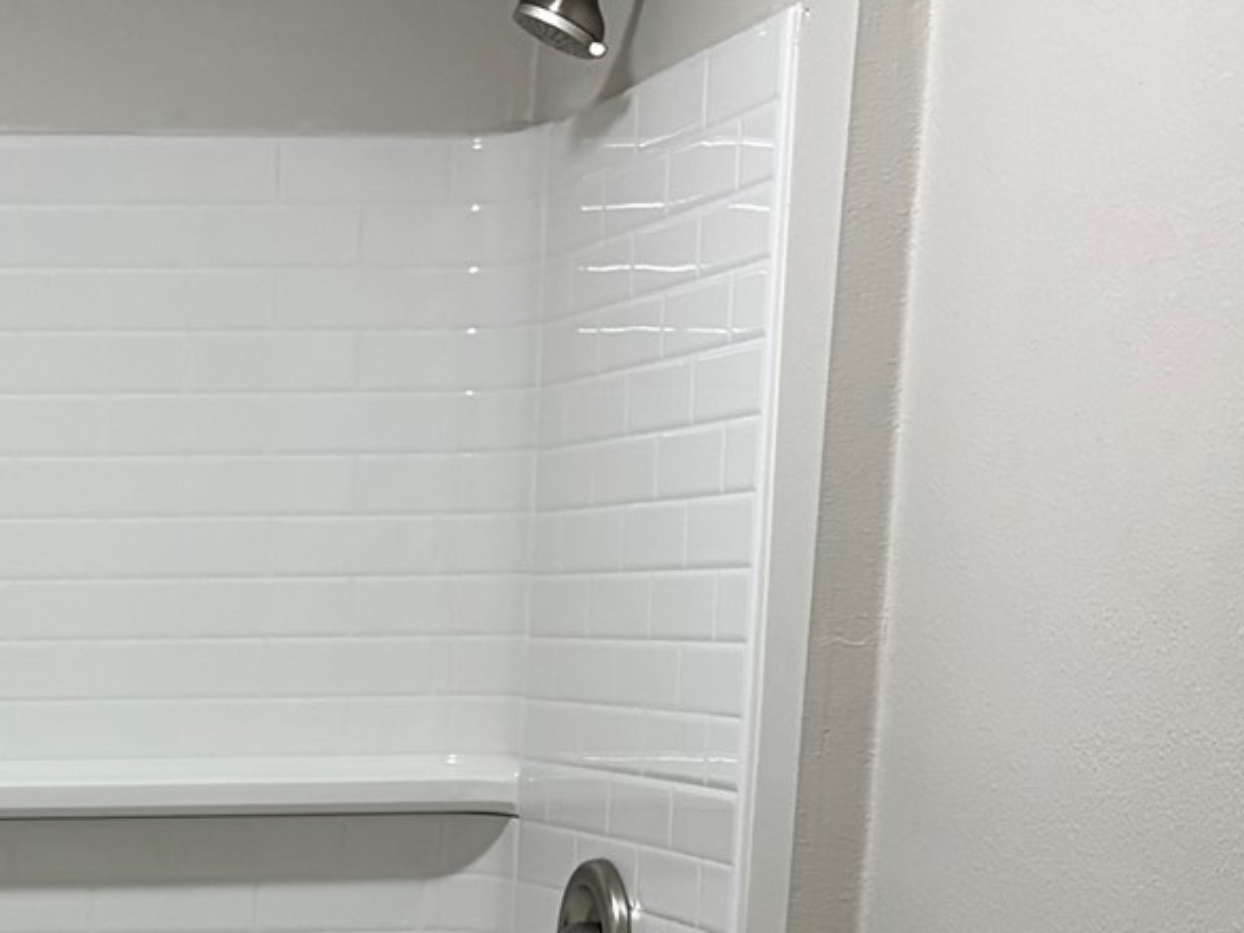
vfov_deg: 16.4
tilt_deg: -10.8
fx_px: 3054
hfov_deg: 21.5
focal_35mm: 85
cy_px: 1204
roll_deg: -0.3
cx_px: -231
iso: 160
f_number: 1.6
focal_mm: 5.96
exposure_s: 1/60
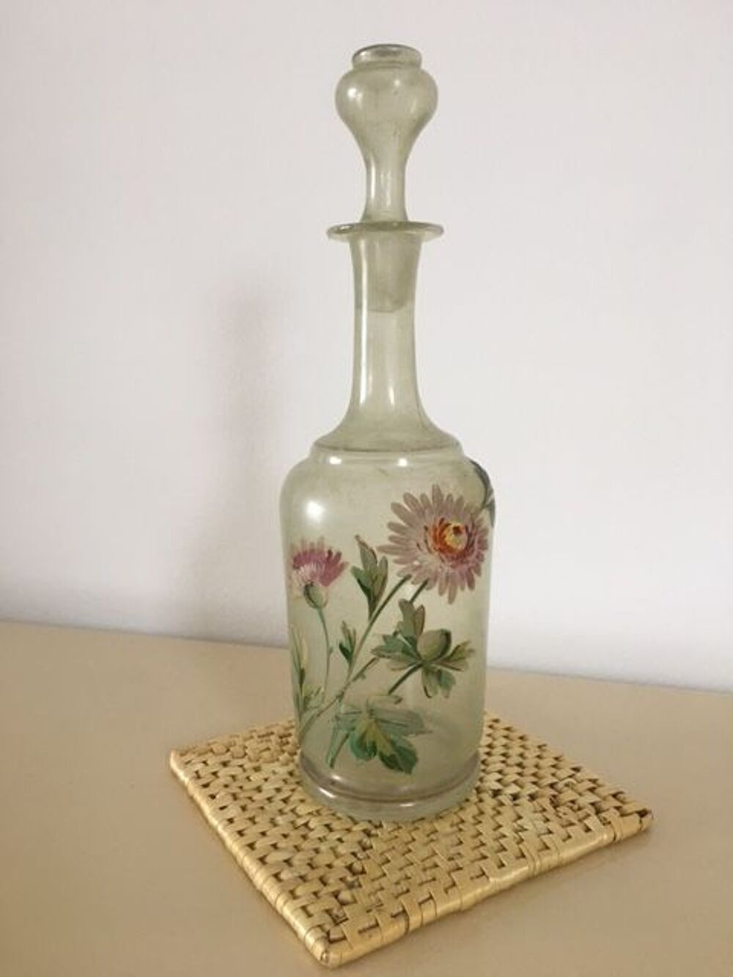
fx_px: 819
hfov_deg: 48.2
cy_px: 488
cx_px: 366
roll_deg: -0.9
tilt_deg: -9.3
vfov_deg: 61.7
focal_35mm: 29
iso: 50
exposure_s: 1/33
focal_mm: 4.15
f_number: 2.2
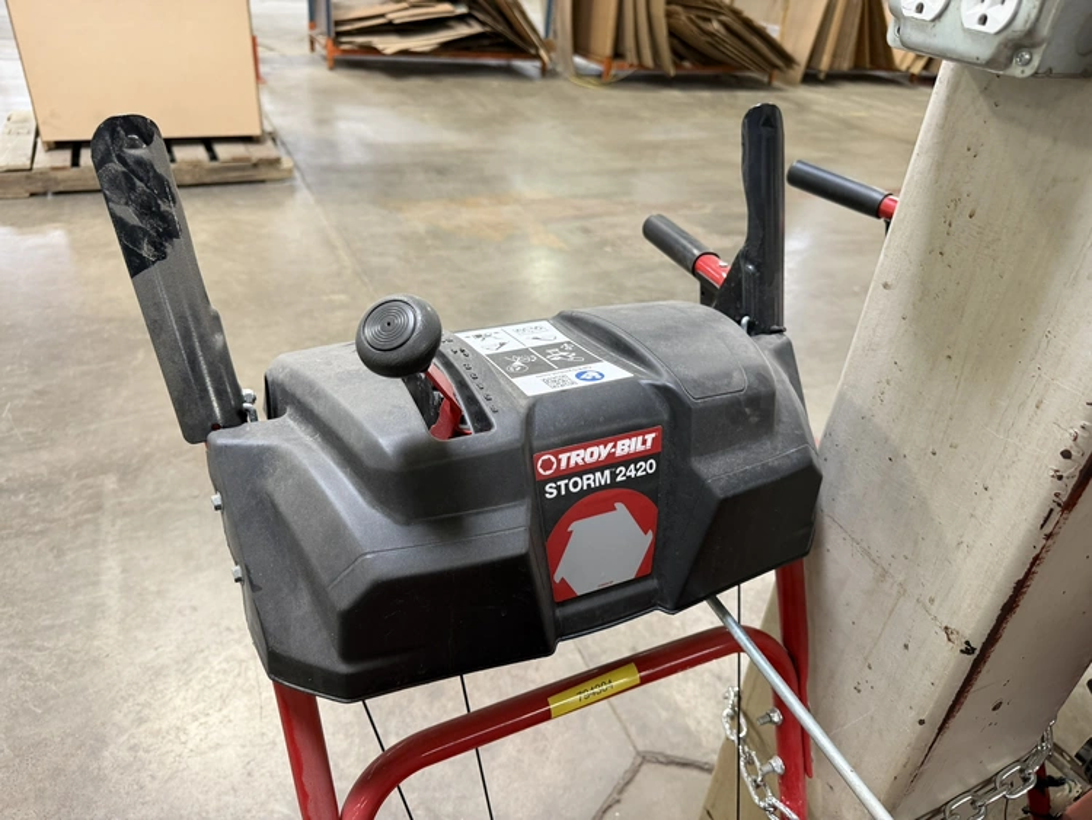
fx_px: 757
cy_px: 410
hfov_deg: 71.6
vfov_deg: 56.8
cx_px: 546
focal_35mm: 24
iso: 250
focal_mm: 6.76
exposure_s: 1/60
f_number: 1.78
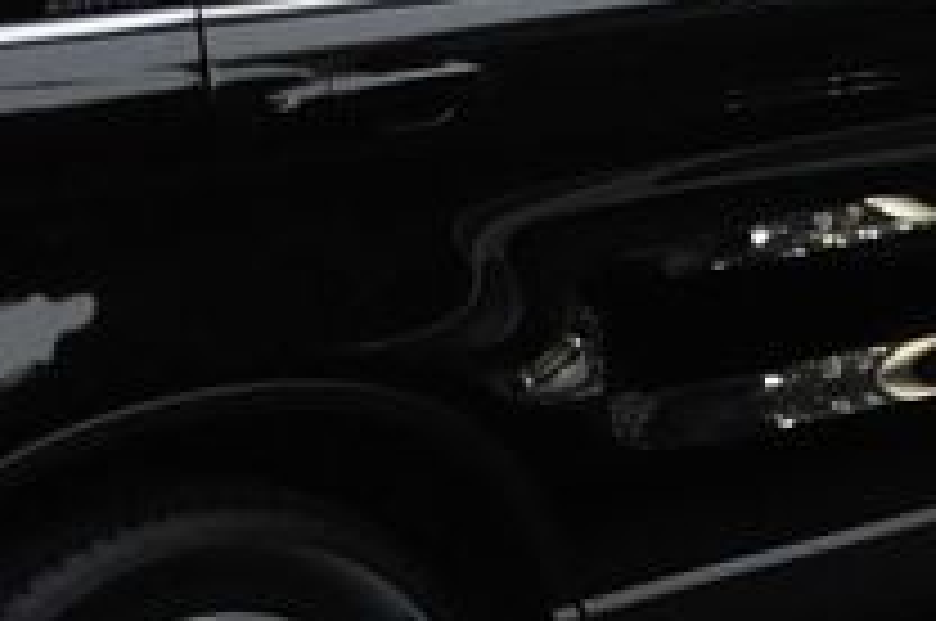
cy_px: -565
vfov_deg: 8.4
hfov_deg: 11.2
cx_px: 2196
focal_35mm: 156
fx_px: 4050
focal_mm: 18
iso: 1600
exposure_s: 1/320
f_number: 3.5
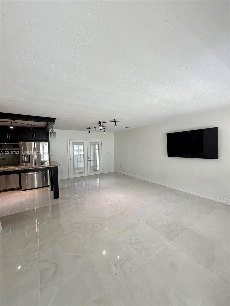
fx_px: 124
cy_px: 153
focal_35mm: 14
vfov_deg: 102.1
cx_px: 115
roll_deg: +1.8
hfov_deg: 85.7
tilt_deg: -2.6
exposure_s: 1/120
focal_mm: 2.22
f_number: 2.2
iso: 200
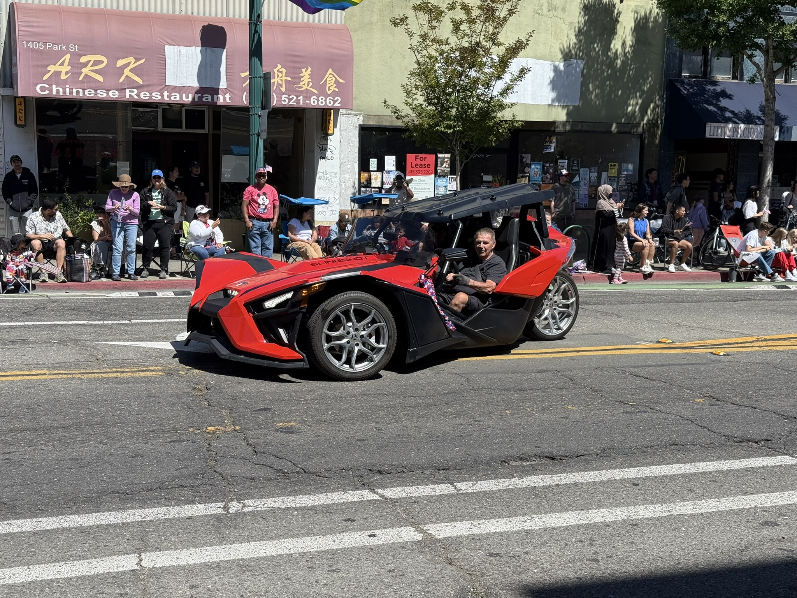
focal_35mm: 48
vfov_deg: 30.3
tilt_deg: -5.9
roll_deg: -1.2
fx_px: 1105
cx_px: 398
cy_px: 299
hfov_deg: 39.7
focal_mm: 6.76
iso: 80
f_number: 1.78
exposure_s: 1/4329
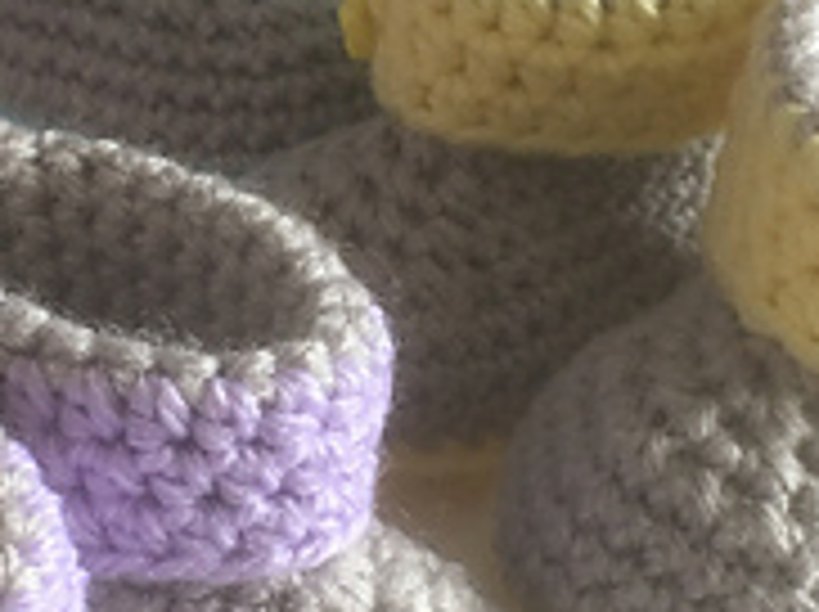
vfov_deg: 14.4
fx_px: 2410
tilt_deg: -39.3
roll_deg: -1.8
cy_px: 405
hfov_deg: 19.3
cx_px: 306
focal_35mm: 102
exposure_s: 1/30
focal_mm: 4.15
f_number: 2.2
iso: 80
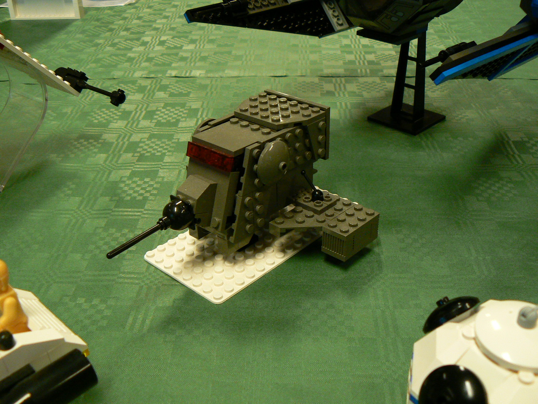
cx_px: 269
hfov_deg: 50.1
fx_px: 575
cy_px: 202
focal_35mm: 37
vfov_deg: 38.7
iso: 200
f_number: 2.8
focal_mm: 6
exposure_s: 1/25
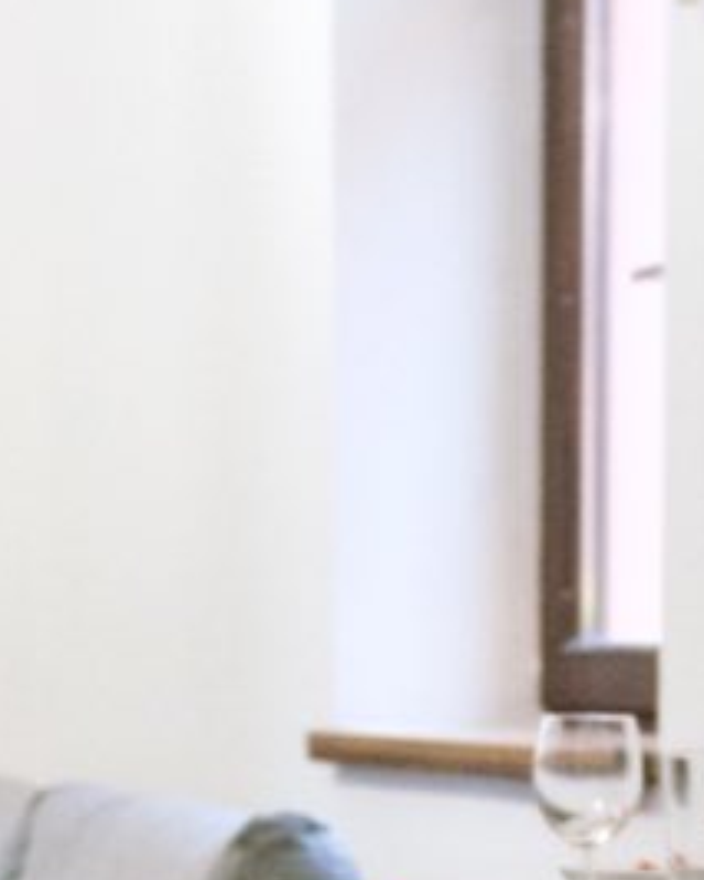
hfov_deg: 10.4
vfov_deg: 12.7
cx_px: 337
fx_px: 3852
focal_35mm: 148
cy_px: 1095
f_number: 2.8
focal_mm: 28
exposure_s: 1/1000
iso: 6400
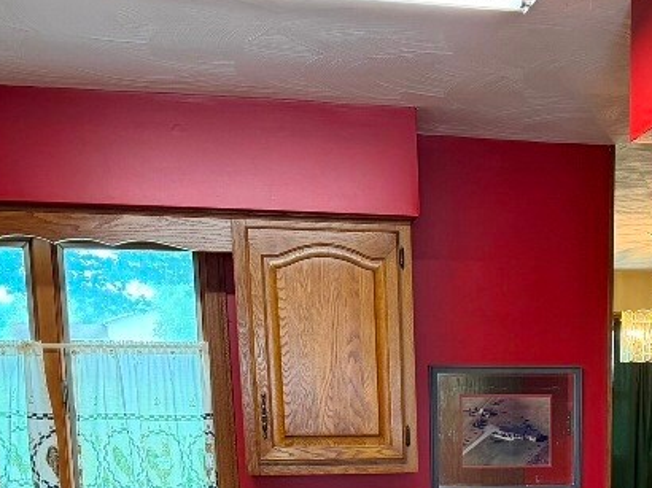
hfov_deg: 31.3
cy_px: 588
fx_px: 1129
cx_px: 534
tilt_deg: -9.6
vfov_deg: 22.4
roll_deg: +0.6
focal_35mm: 60
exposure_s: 1/60
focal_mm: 6.76
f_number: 1.78
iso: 320
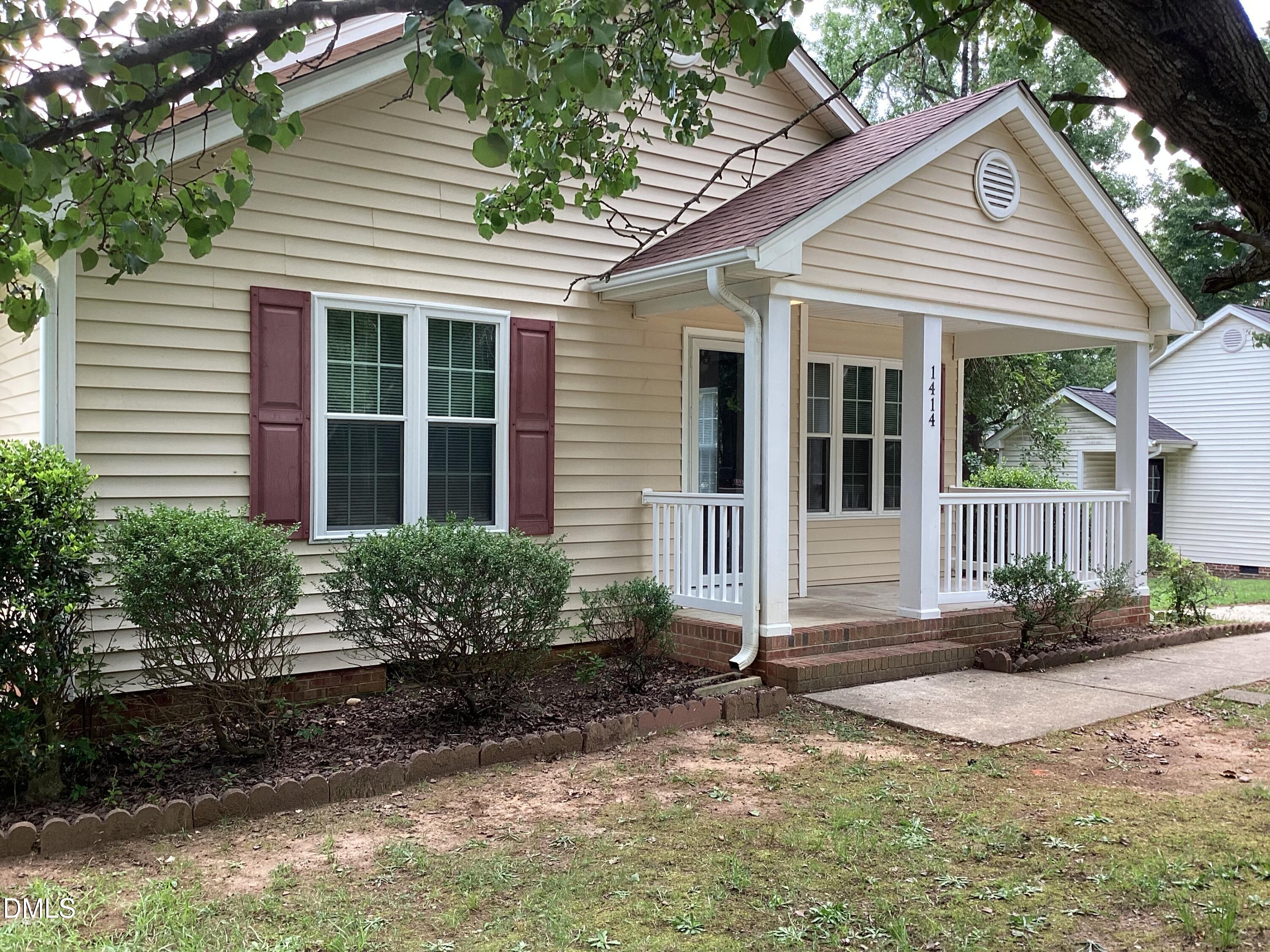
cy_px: 476
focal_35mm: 31
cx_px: 635
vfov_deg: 45.4
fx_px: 1137
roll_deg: -0.2
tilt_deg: -1.3
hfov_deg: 58.4
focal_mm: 3.3
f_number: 2.4
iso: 40
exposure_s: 1/120
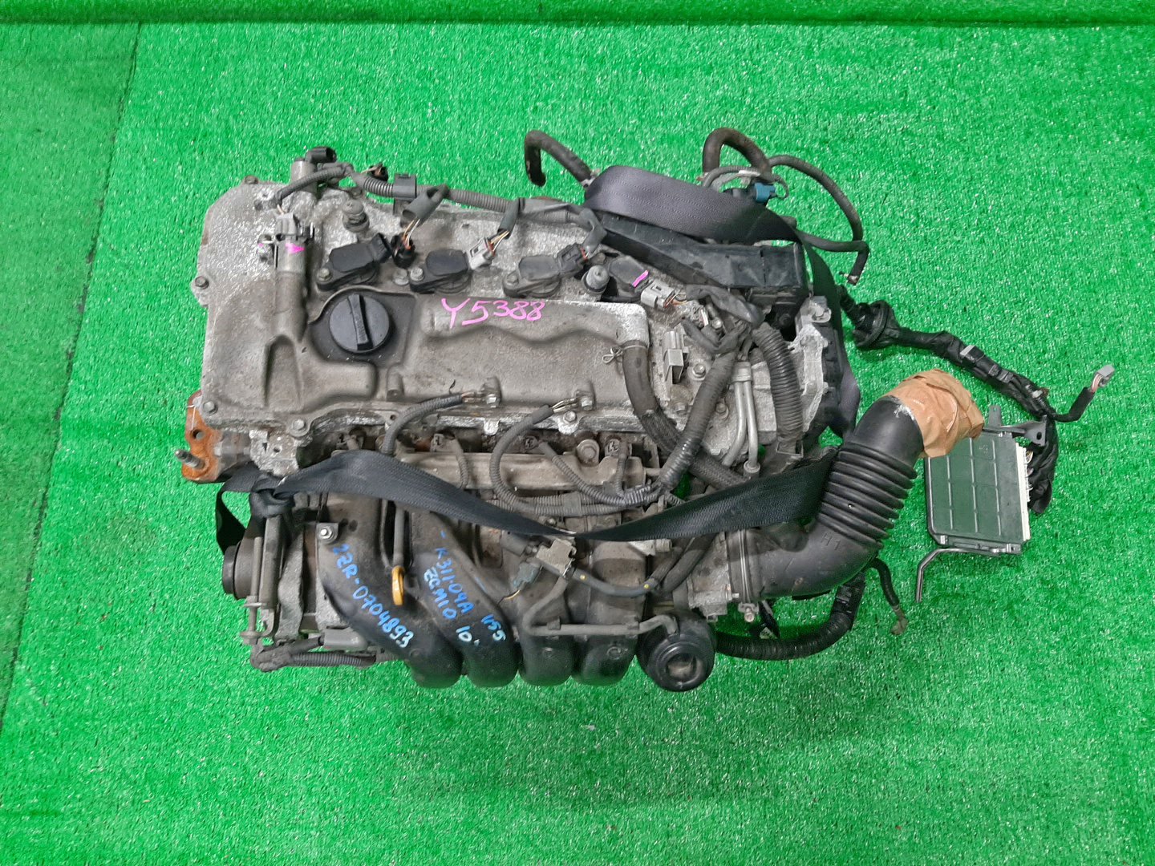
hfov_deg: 67.3
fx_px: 868
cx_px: 578
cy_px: 433
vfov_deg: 53.1
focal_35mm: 26
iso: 161
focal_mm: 3.93
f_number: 1.7
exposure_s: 1/50
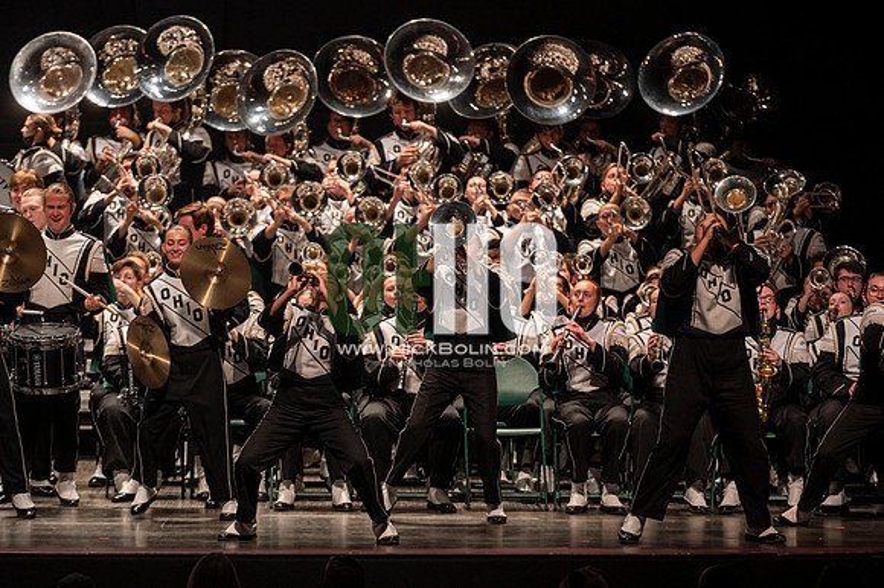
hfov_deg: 10.3
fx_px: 4908
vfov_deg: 6.9
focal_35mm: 200
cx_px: 442
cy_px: 294
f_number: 3.5
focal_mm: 200
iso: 1250
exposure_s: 1/500
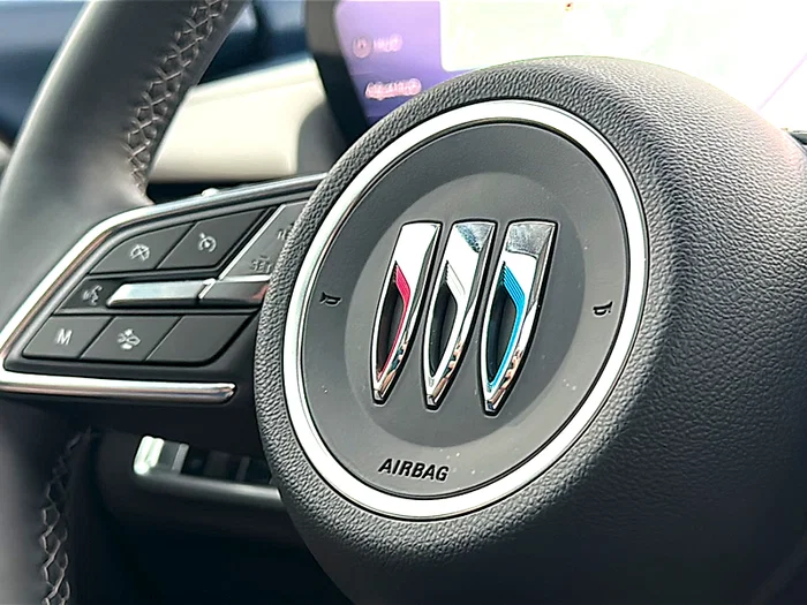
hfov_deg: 41.2
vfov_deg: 31.5
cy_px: 302
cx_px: 404
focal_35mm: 46
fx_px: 1072
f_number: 1.78
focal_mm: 6.86
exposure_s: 1/65
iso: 100
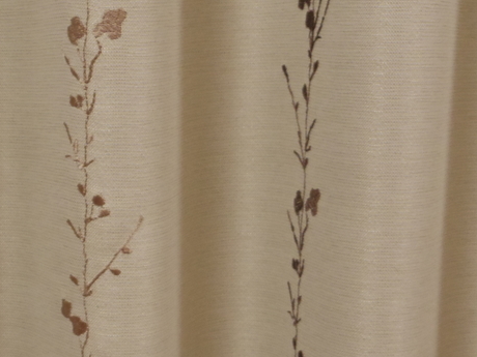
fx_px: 1295
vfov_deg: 15.1
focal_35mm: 94
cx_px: 72
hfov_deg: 20.5
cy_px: 446
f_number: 3.2
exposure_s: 1/50
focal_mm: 6.6
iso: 400
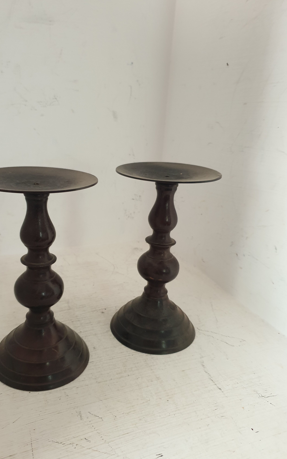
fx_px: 350
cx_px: 116
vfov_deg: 66.5
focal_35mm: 28
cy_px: 231
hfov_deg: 44.3
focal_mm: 4.3
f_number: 1.5
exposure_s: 1/39
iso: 250
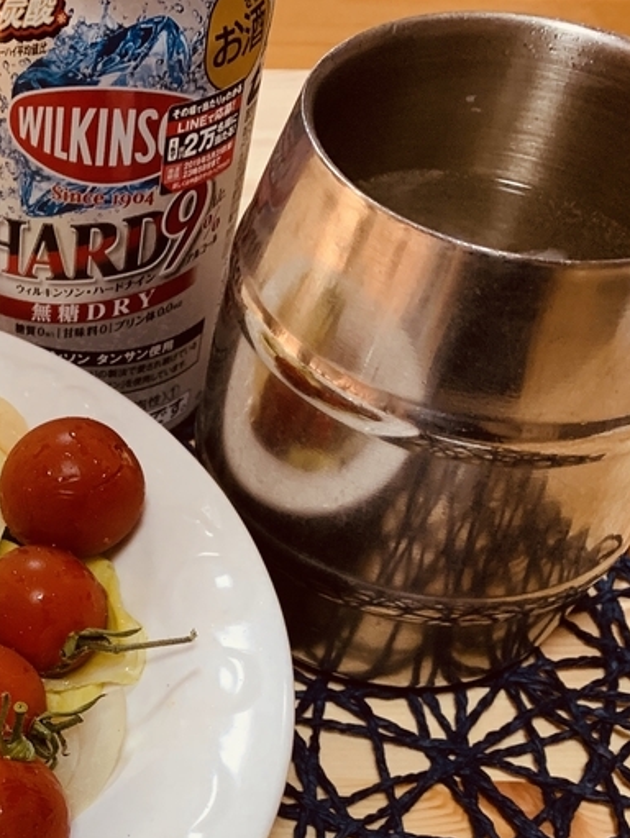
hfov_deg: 22.6
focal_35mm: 61
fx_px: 1478
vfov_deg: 30.5
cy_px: 728
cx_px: -71
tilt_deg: -51.2
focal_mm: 4.25
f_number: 1.8
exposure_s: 1/50
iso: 200
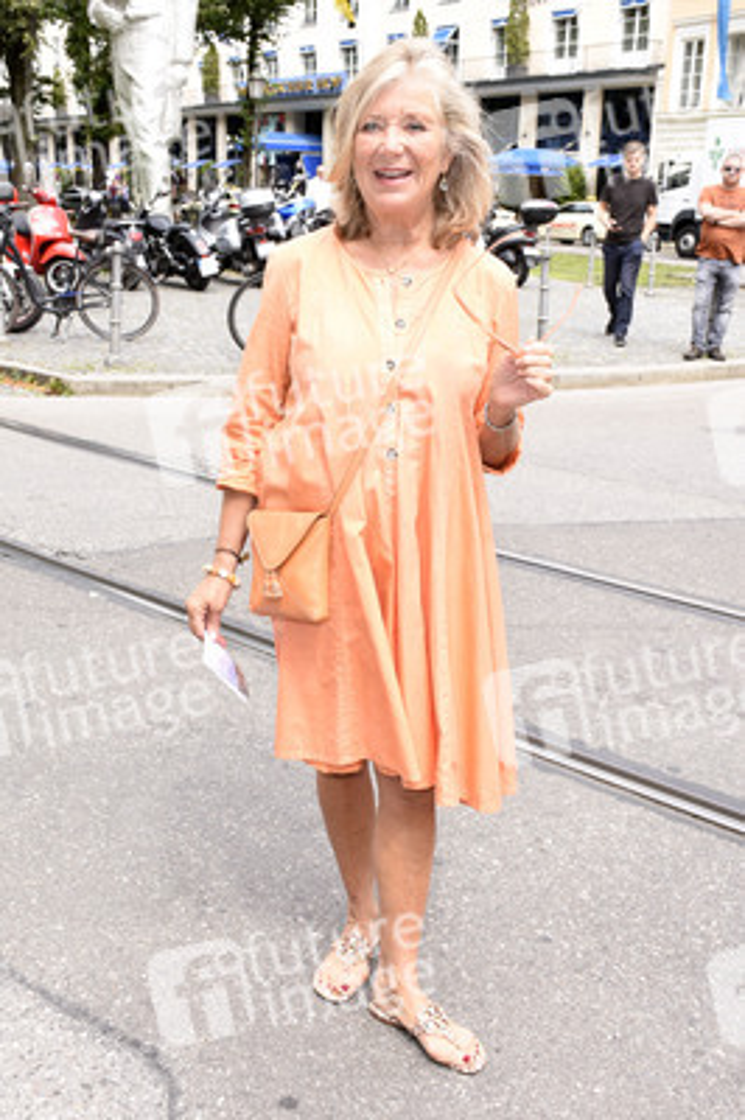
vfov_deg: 55.1
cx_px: 372
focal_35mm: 34
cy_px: 560
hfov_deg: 38.3
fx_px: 1073
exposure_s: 1/100
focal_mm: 23
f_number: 6.3
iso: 160
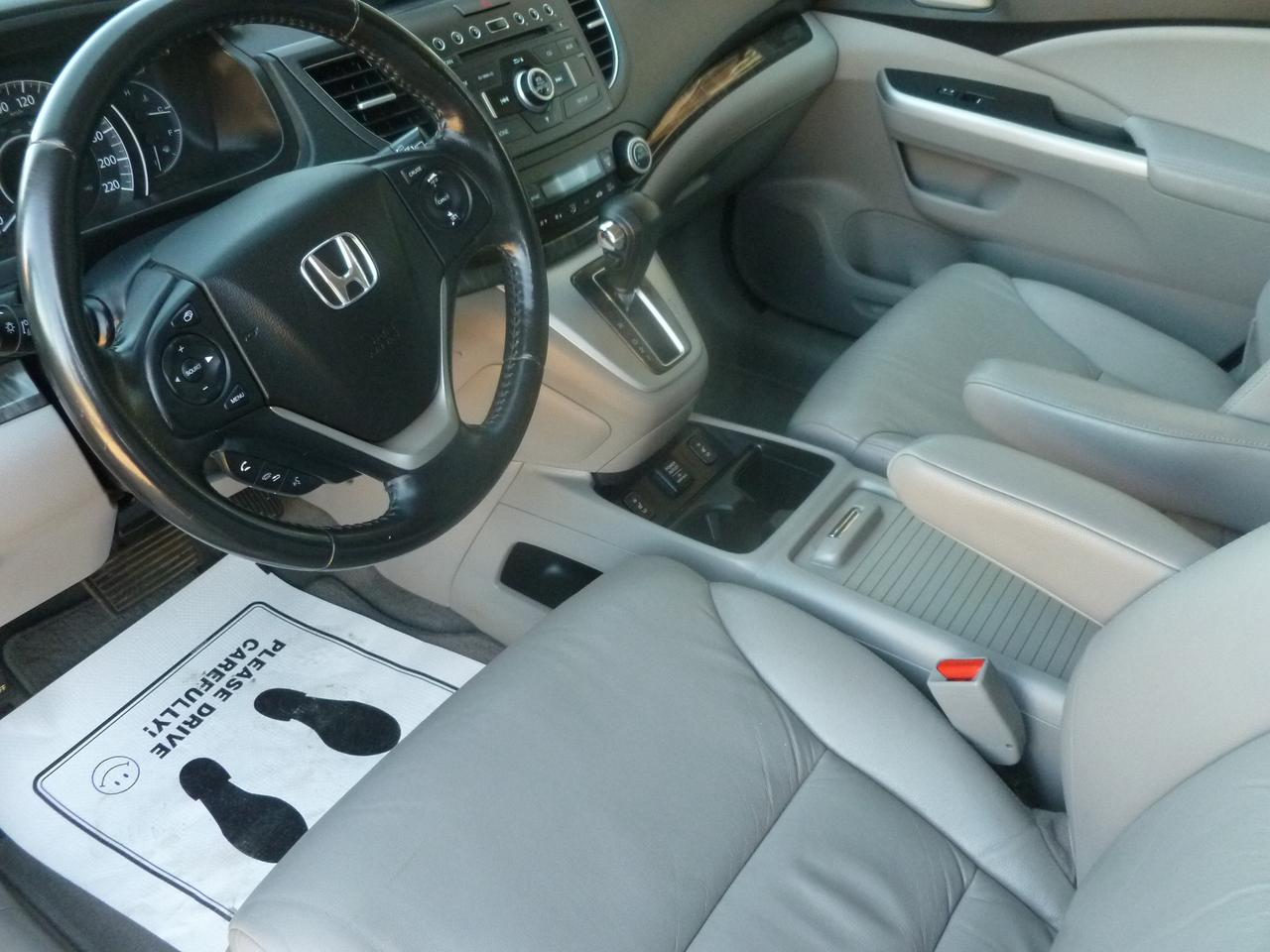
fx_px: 1027
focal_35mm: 28
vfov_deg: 49.7
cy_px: 476
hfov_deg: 63.4
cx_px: 635
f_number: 3.3
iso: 400
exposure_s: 1/60
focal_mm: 5
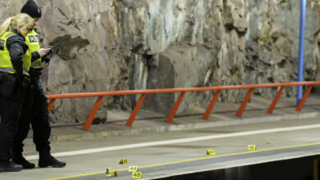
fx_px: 2138
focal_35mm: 252
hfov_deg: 8.6
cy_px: 85
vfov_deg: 4.8
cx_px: 173
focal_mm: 146
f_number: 2.8
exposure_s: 1/160
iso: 1600
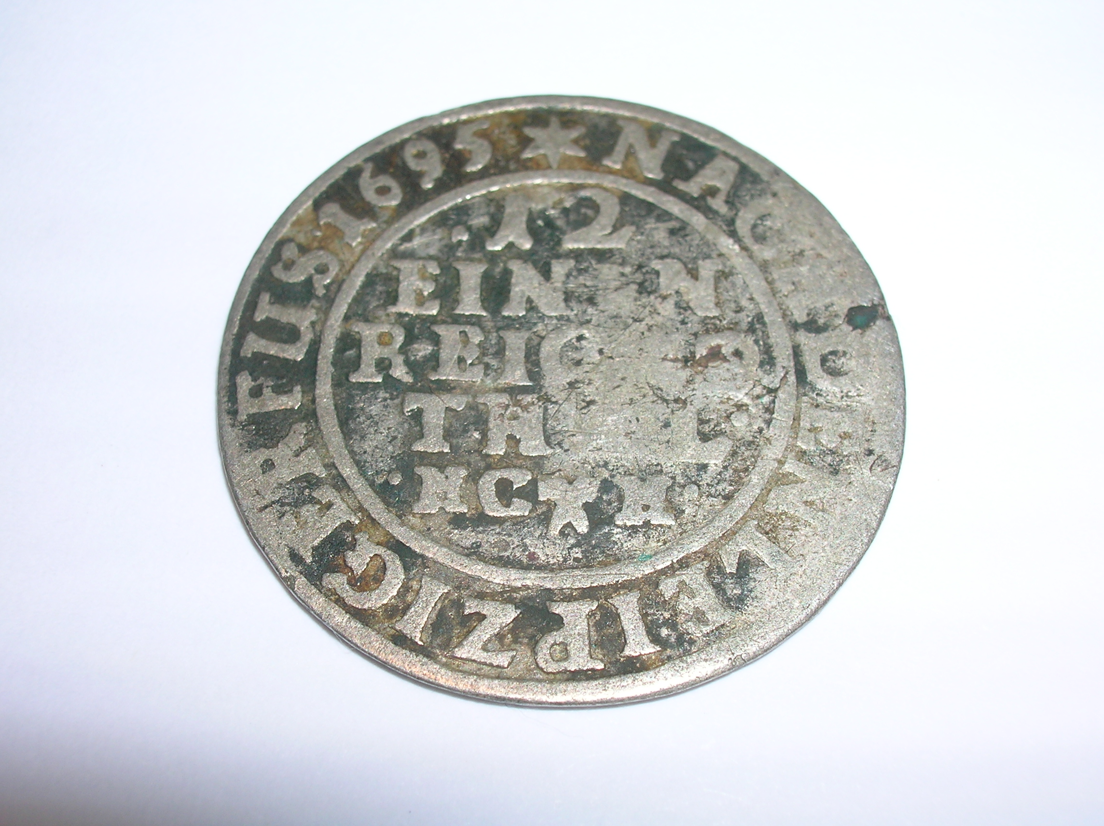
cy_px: 413
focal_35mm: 46
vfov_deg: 31.5
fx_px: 1466
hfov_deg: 41.3
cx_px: 552
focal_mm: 7.7
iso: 50
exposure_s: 1/60.1
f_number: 5.4
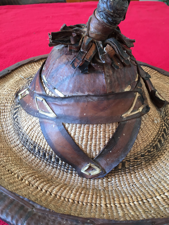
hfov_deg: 48.2
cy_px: 112
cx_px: 84
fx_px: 189
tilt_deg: -45.4
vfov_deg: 61.7
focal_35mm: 29
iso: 80
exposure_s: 1/33
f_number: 2.2
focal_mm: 4.15
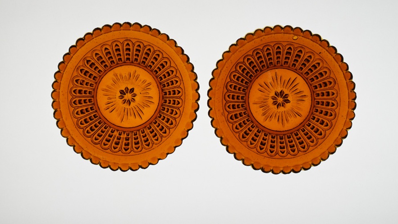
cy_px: 97
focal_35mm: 64
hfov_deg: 32.8
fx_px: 676
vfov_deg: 18.8
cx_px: 202
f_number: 6.3
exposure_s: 1/200
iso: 200
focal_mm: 40
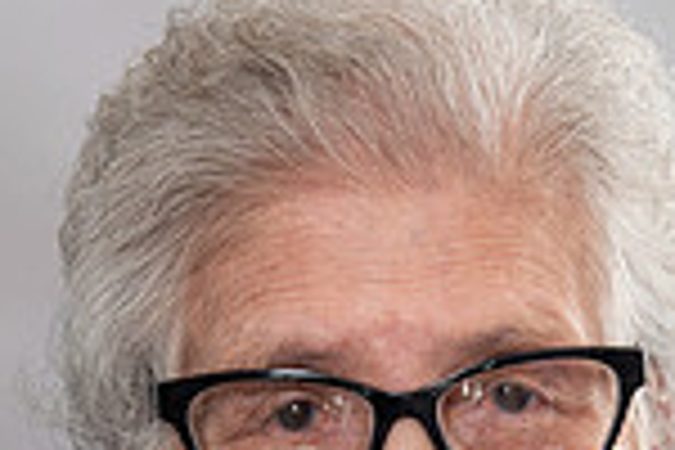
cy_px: 756
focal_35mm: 289
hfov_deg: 7.1
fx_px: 5418
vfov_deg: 4.7
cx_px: 699
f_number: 5.6
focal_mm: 58
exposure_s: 1/125
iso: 200
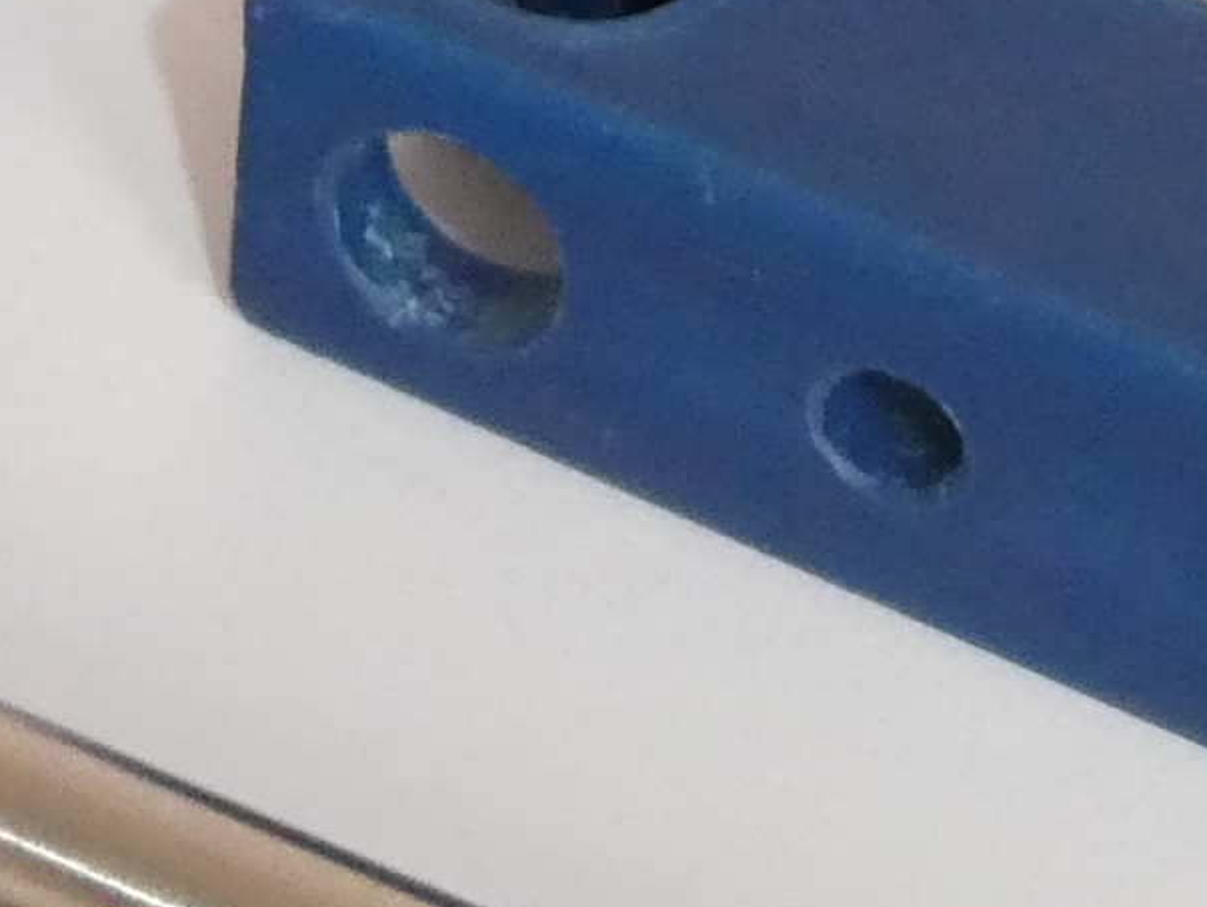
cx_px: -82
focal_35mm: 203
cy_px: 553
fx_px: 7082
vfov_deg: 7.3
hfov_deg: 9.7
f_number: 3.6
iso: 640
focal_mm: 5.8
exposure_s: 1/50
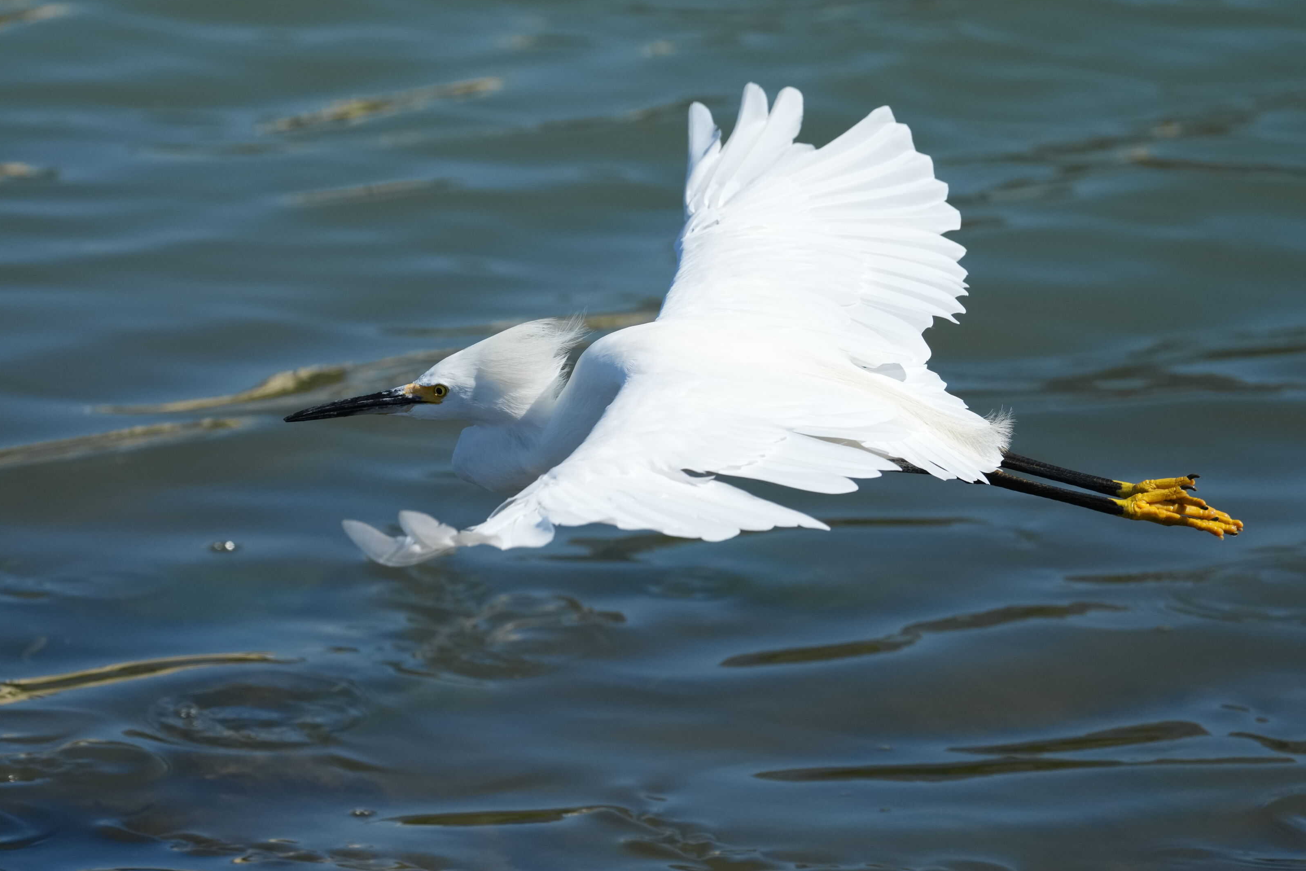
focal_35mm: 754
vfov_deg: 1.8
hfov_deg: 2.7
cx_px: 571
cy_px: 496
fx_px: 27353
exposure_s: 1/3200
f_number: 6.3
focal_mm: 560
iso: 800
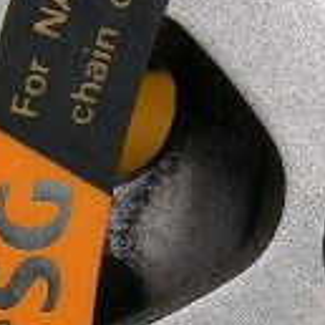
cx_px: 252
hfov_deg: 11.0
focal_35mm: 158
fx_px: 1678
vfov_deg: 11.0
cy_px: 247
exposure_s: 1/80
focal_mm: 6
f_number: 4.8
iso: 64
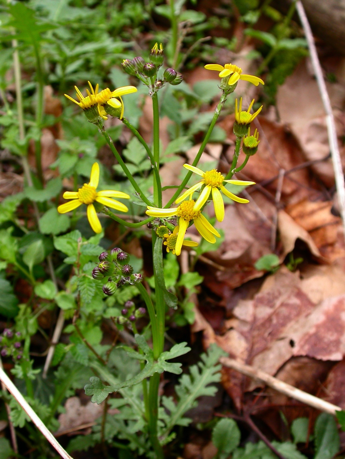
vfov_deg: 38.9
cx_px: 172
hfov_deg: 29.7
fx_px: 651
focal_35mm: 49
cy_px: 230
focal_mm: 10.2
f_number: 4.1
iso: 100
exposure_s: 1/107
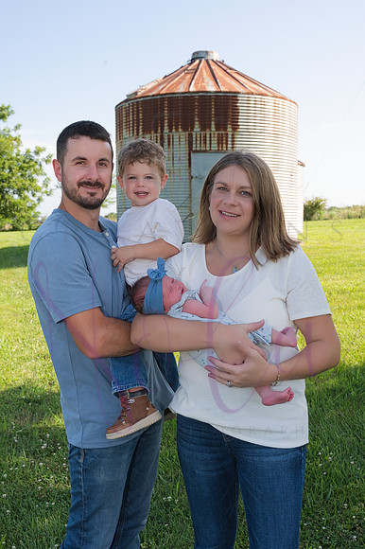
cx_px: 182
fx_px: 639
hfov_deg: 31.9
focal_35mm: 42
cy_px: 274
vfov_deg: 46.4
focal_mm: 42
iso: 400
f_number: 9
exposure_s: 1/320
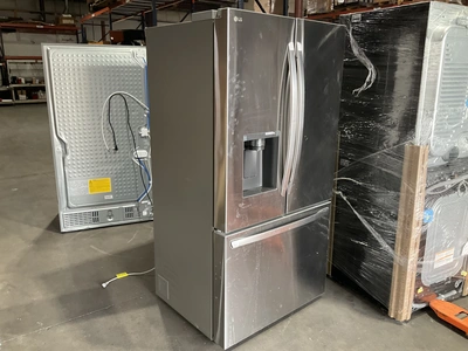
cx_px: 234
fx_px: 392
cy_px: 176
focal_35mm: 29
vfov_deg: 48.2
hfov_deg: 61.7
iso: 125
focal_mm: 3
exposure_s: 1/60
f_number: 1.8
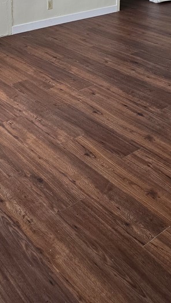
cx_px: 74
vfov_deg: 38.4
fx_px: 395
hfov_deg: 24.4
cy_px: 16
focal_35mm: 49
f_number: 1.7
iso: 160
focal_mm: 6.3
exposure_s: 1/120
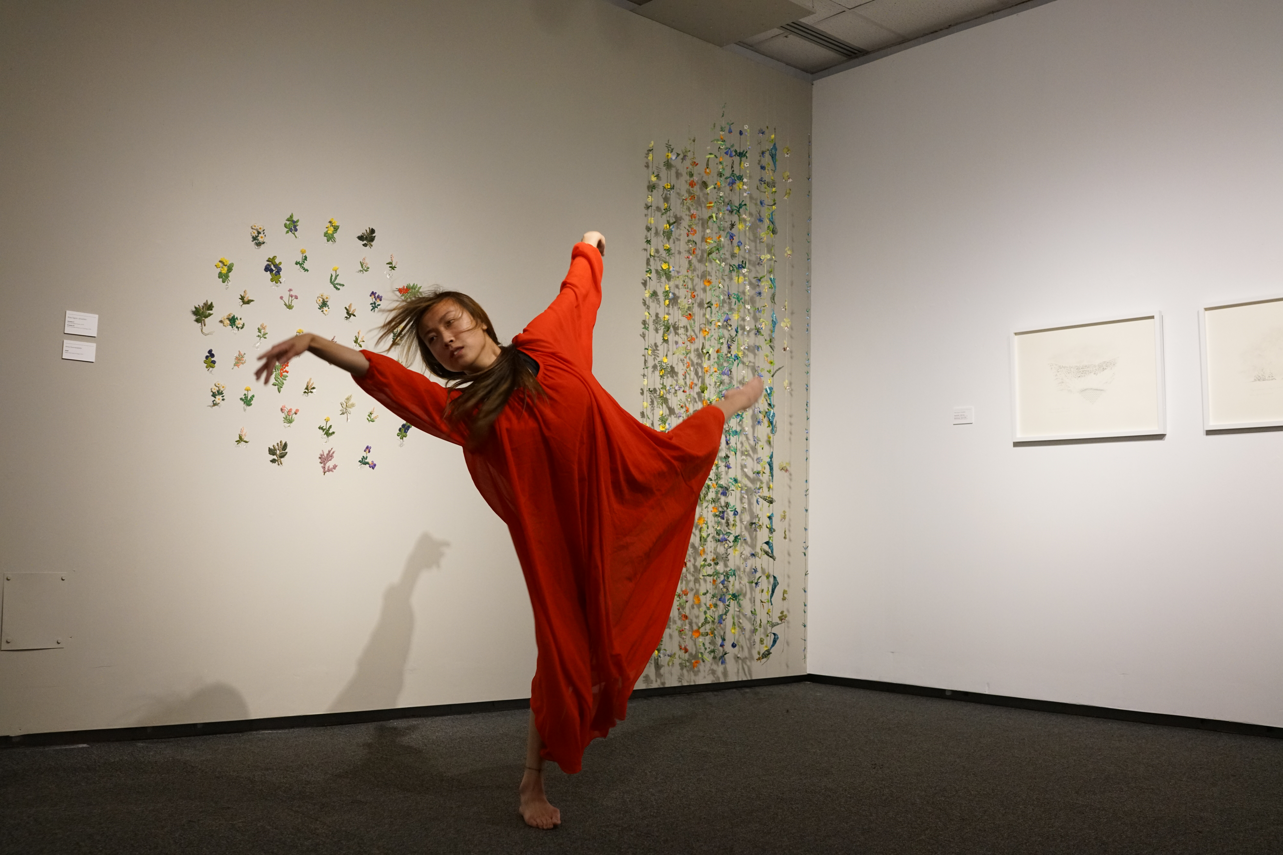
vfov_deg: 37.9
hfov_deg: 54.4
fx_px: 1247
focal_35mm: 35
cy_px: 428
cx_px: 642
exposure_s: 1/160
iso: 3200
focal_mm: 35
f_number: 4
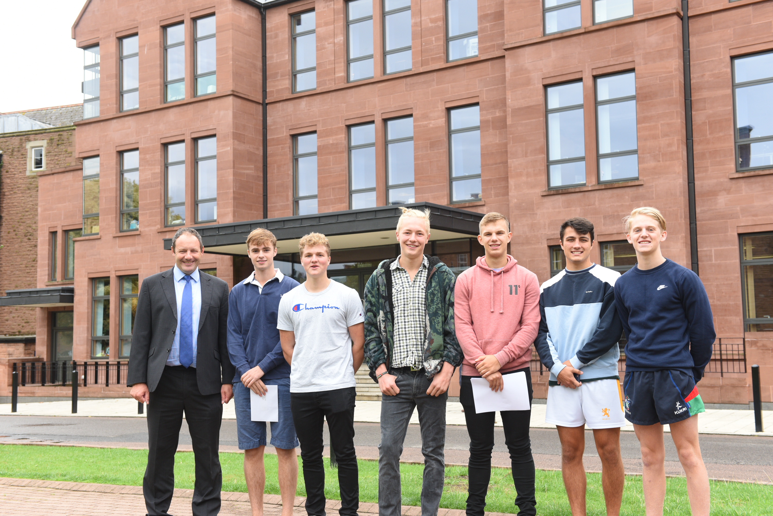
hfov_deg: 44.5
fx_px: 945
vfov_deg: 30.5
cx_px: 386
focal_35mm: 44
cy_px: 258
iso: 400
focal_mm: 44
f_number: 6.3
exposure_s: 1/200
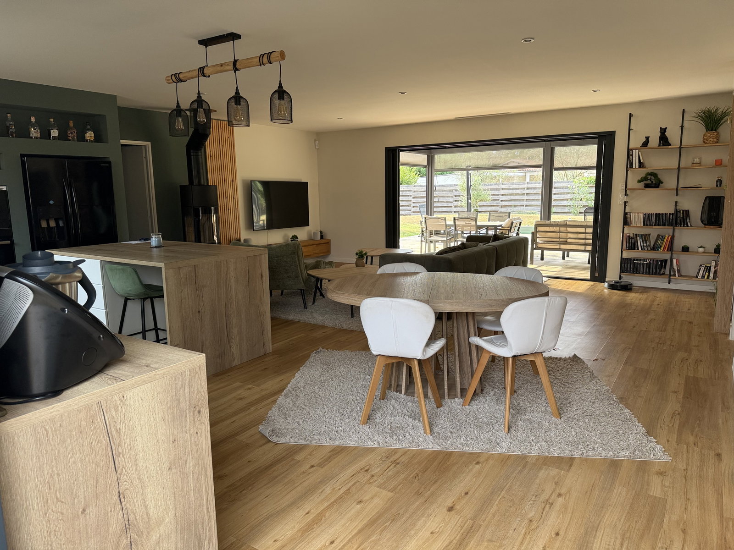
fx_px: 509
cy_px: 275
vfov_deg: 56.8
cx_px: 367
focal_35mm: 24
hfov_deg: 71.6
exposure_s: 1/179
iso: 125
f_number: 1.78
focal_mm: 6.76
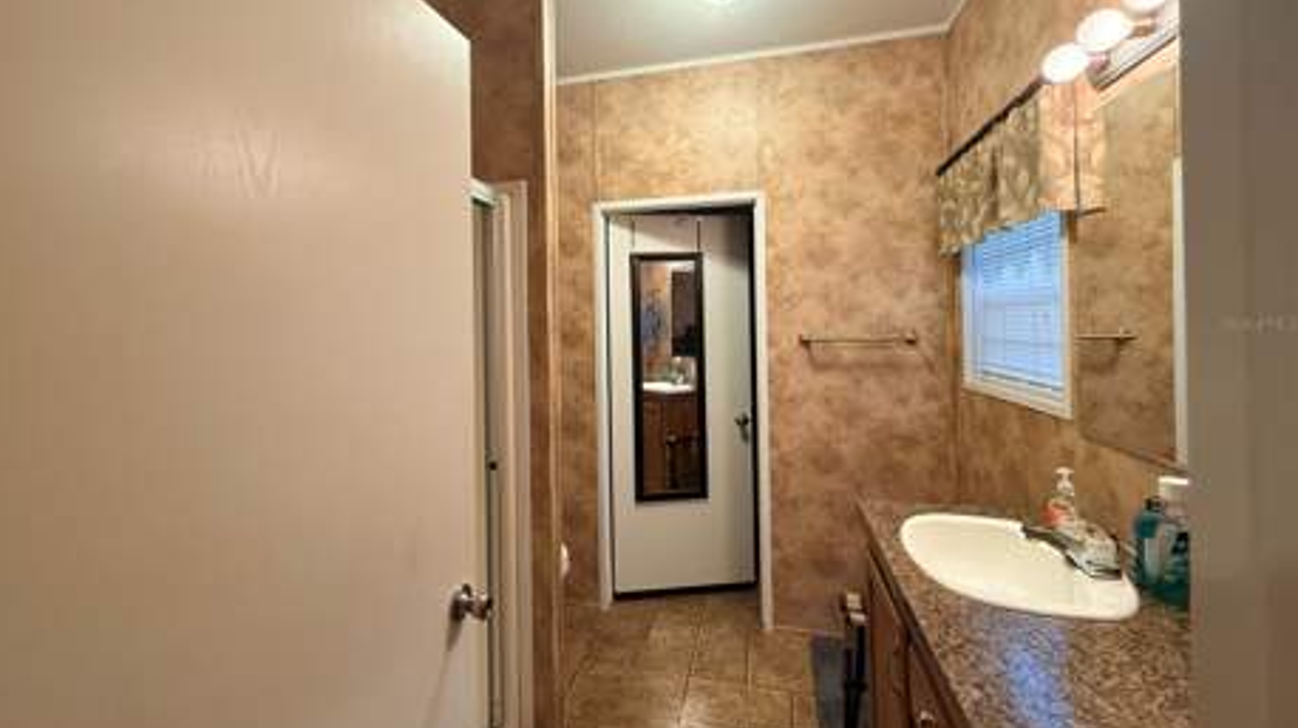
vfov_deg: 66.8
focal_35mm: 16
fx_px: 550
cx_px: 621
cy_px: 323
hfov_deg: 99.3
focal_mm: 2.22
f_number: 2.2
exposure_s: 1/60
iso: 500
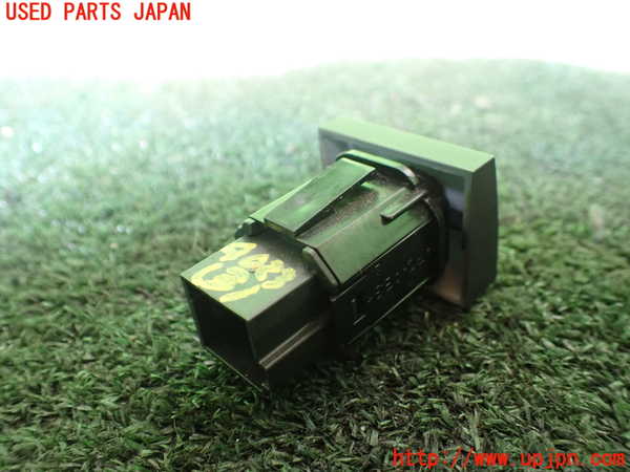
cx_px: 315
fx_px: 546
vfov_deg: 46.8
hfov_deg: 60.0
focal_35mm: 30
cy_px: 236
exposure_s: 1/100
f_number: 2.3
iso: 800
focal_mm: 5.4
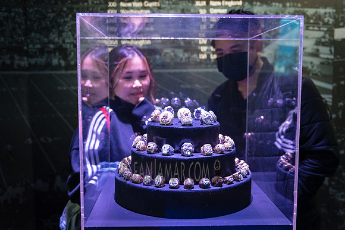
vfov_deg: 34.2
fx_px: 374
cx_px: 172
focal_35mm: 39
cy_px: 115
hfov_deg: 49.5
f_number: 2.8
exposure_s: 1/160
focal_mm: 38
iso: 4000
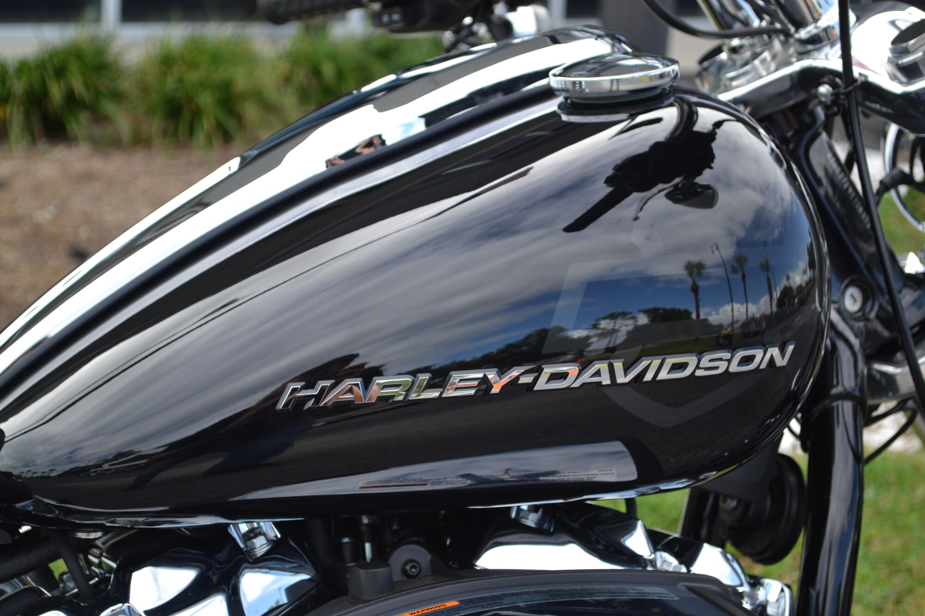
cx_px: 462
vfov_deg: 18.9
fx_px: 1850
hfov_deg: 28.1
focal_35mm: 72
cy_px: 308
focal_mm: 48
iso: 100
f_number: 5.6
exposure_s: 1/125
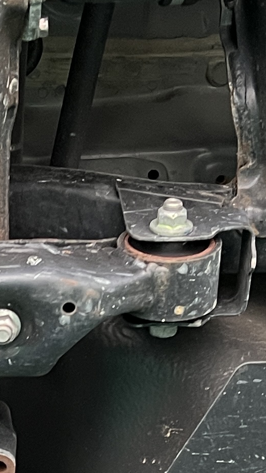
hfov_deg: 9.6
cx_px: -110
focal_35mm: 123
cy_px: 473
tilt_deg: +58.5
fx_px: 1544
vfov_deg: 17.1
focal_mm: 5.7
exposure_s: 1/60
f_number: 1.5
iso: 200
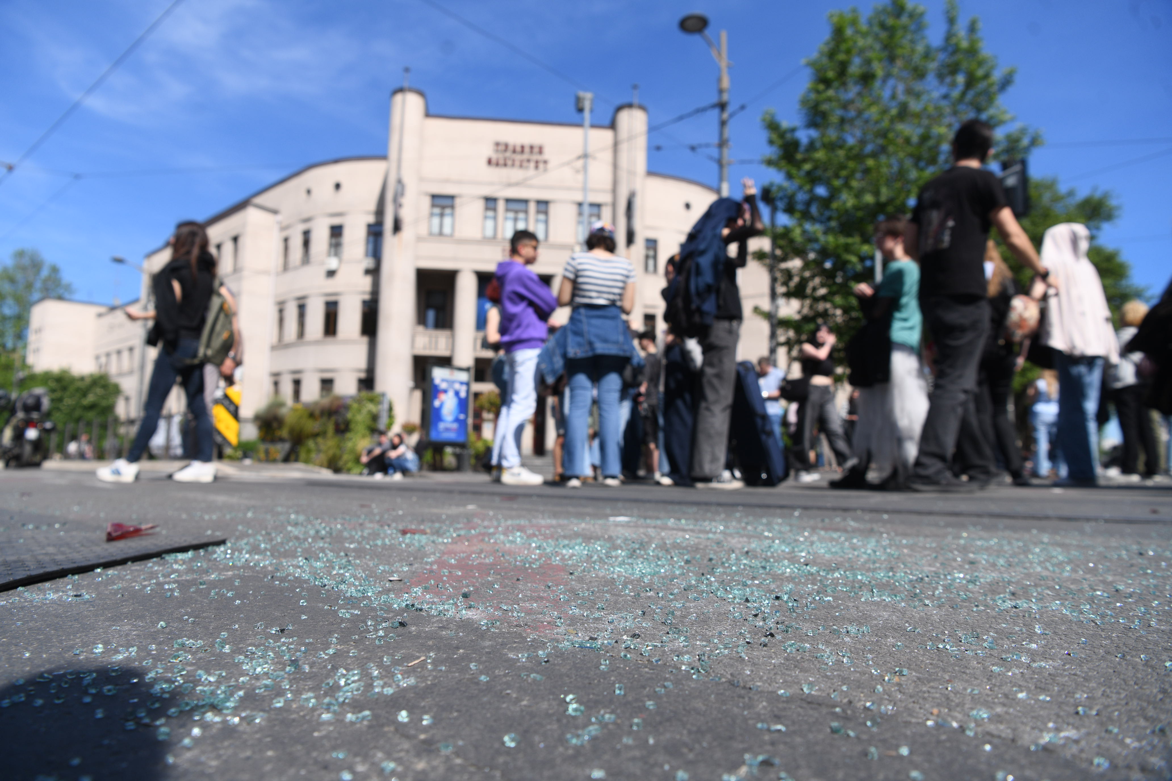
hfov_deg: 73.7
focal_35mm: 24
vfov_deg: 53.1
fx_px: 781
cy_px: 390
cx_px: 586
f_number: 5.6
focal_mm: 24
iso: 200
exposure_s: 1/1250
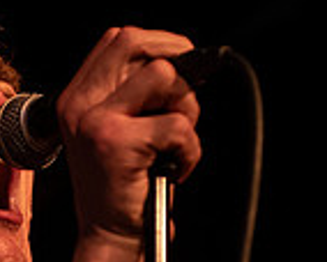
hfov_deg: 6.4
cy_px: 276
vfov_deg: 5.2
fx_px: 2888
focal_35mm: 298
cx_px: -74
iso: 2000
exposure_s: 1/200
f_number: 3.2
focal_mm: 70
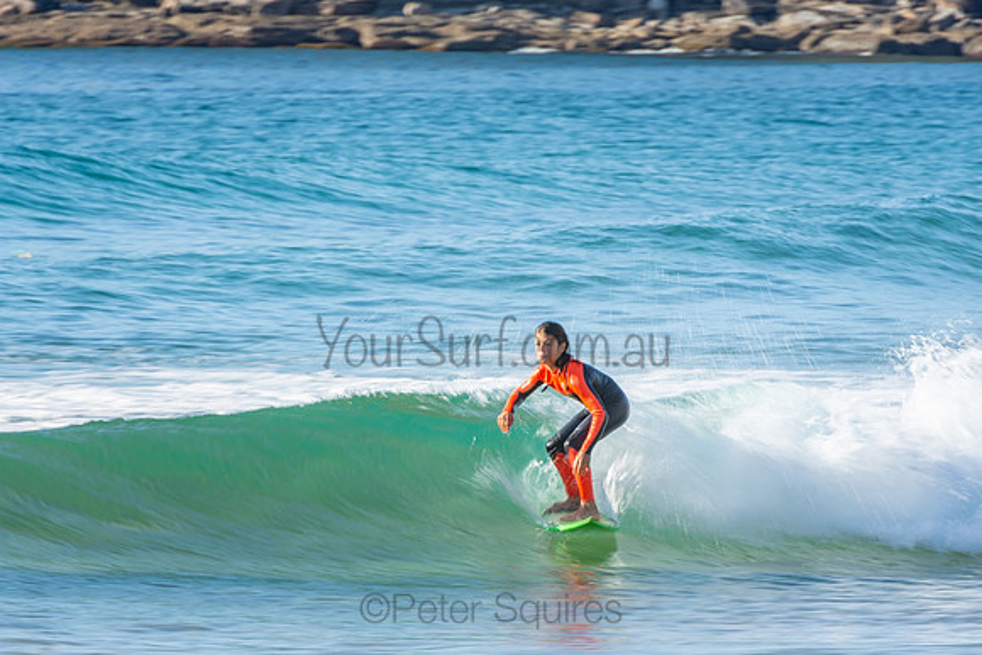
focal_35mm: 600
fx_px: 16370
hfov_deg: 3.4
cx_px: 491
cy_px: 328
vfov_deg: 2.3
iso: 100
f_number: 18
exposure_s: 1/30
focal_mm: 400
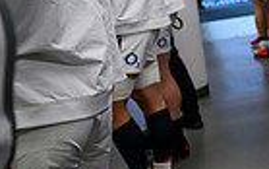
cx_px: 495
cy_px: -18
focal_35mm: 102
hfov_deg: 16.7
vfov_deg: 12.6
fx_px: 748
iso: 6400
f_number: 2.8
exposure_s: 1/2000
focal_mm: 24
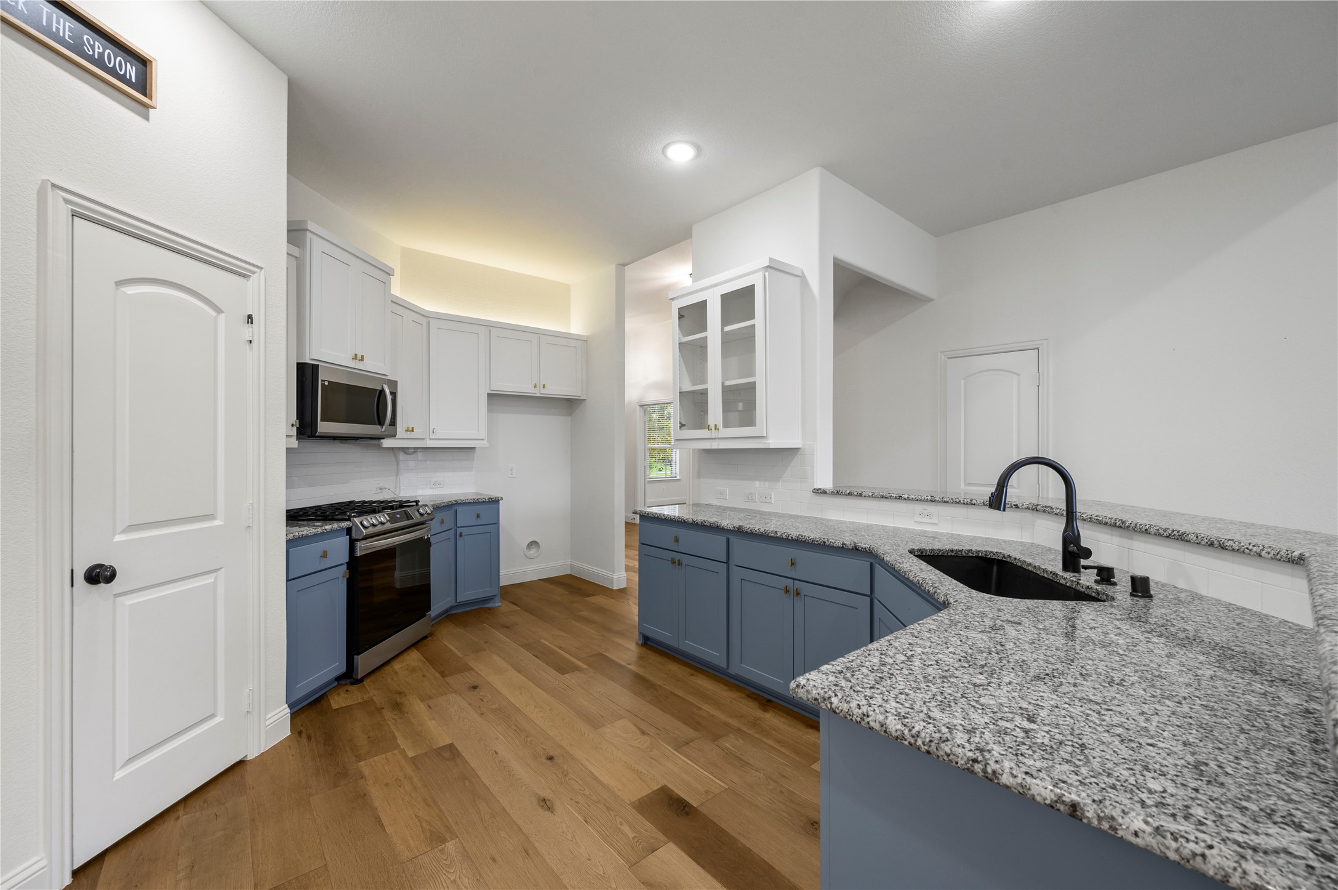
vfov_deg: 81.1
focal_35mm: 14
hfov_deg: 104.3
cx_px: 669
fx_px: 520
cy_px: 445
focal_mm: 14
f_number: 8
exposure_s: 1/8
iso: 800
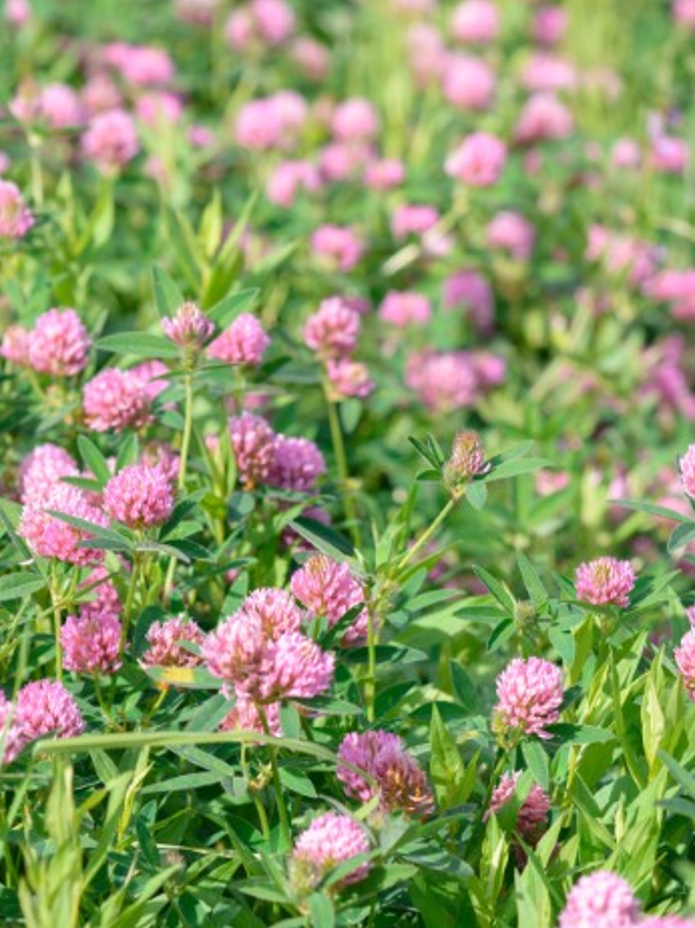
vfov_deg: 12.9
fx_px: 4100
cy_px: 467
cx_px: 356
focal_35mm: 153
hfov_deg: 9.7
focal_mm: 105
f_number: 5.6
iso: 125
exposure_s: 1/250
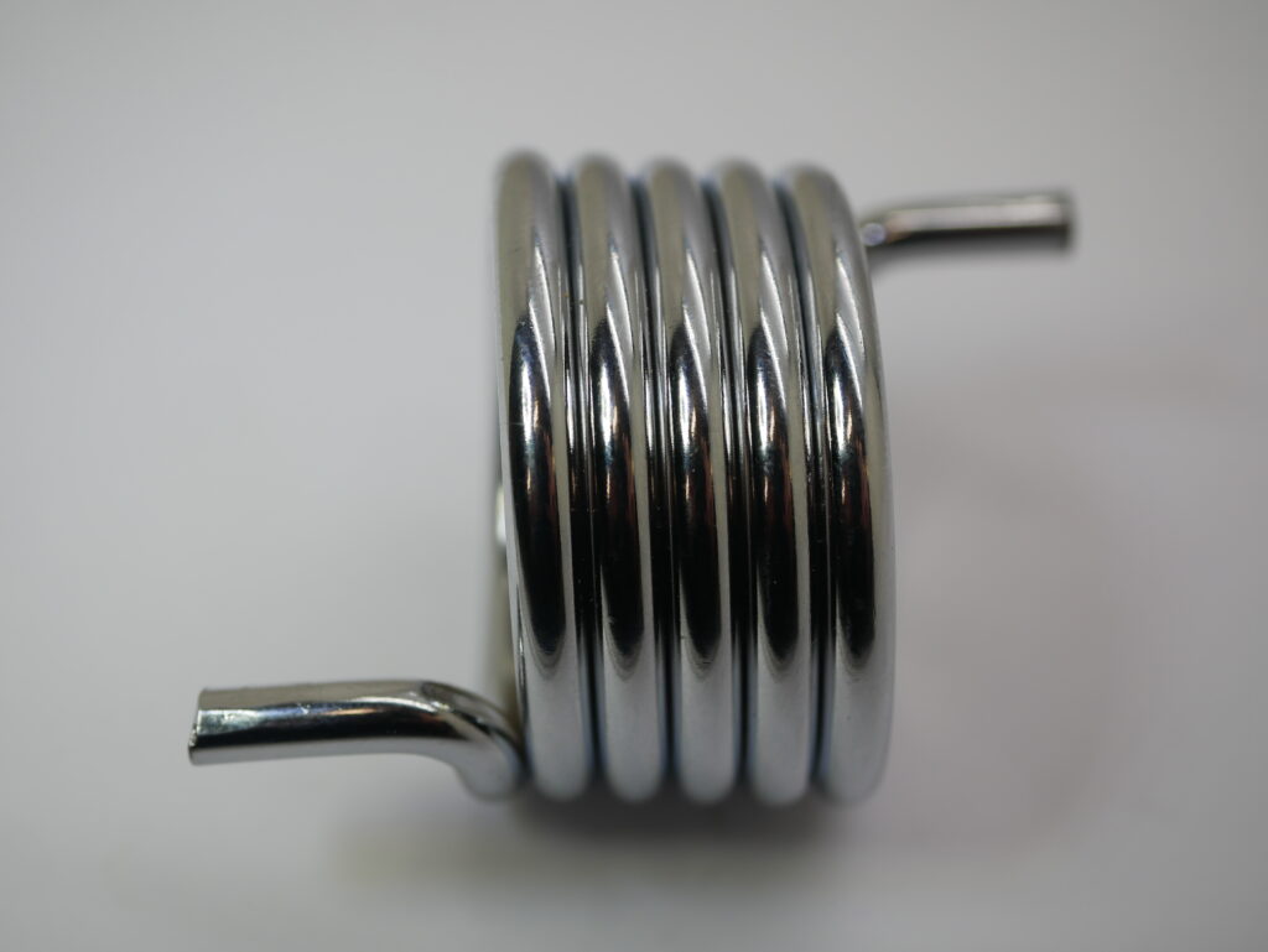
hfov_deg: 32.2
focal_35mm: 60
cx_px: 634
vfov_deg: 24.4
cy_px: 476
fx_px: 2199
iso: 200
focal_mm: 30
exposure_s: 1/200
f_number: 3.5
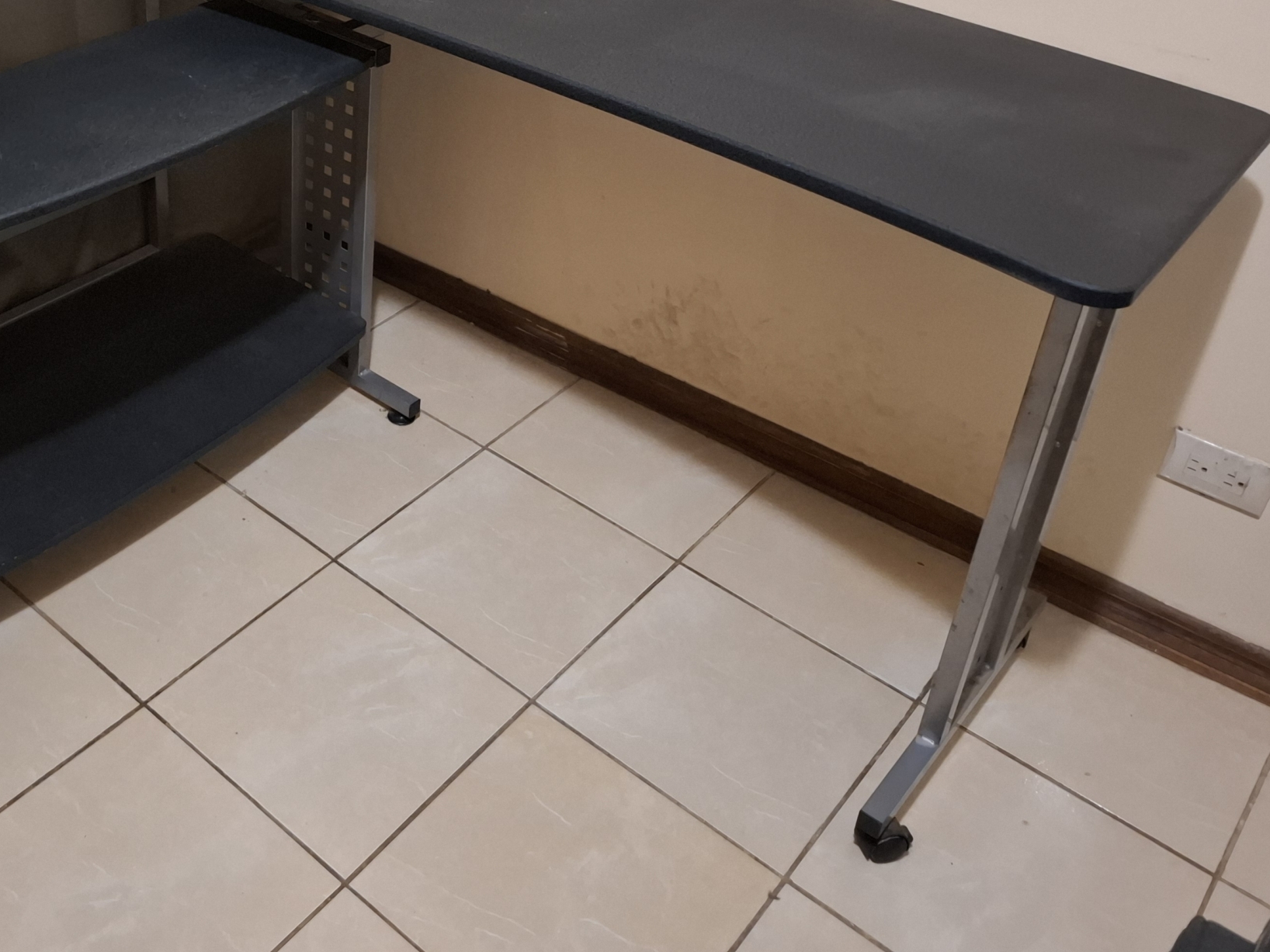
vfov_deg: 38.6
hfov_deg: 49.4
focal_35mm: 36
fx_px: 1321
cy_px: 237
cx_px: 327
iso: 800
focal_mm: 5.54
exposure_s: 1/20
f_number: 1.8
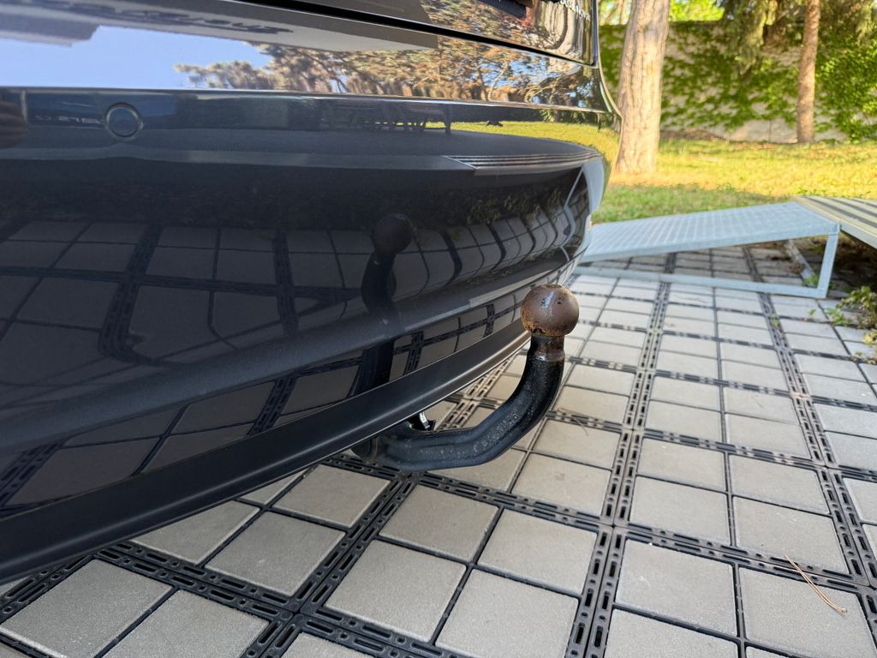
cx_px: 438
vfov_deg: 56.8
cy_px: 329
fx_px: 608
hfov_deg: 71.6
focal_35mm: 24
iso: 160
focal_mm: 6.76
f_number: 1.78
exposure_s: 1/219
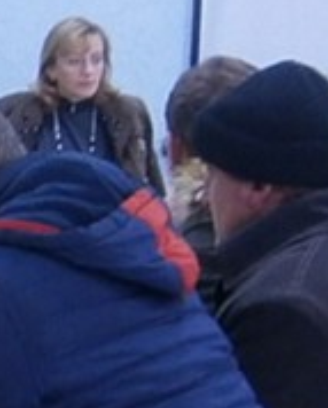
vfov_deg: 10.5
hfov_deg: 7.9
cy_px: 426
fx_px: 2203
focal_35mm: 182
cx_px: -452
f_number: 2.8
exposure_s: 1/6
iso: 125
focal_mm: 4.7
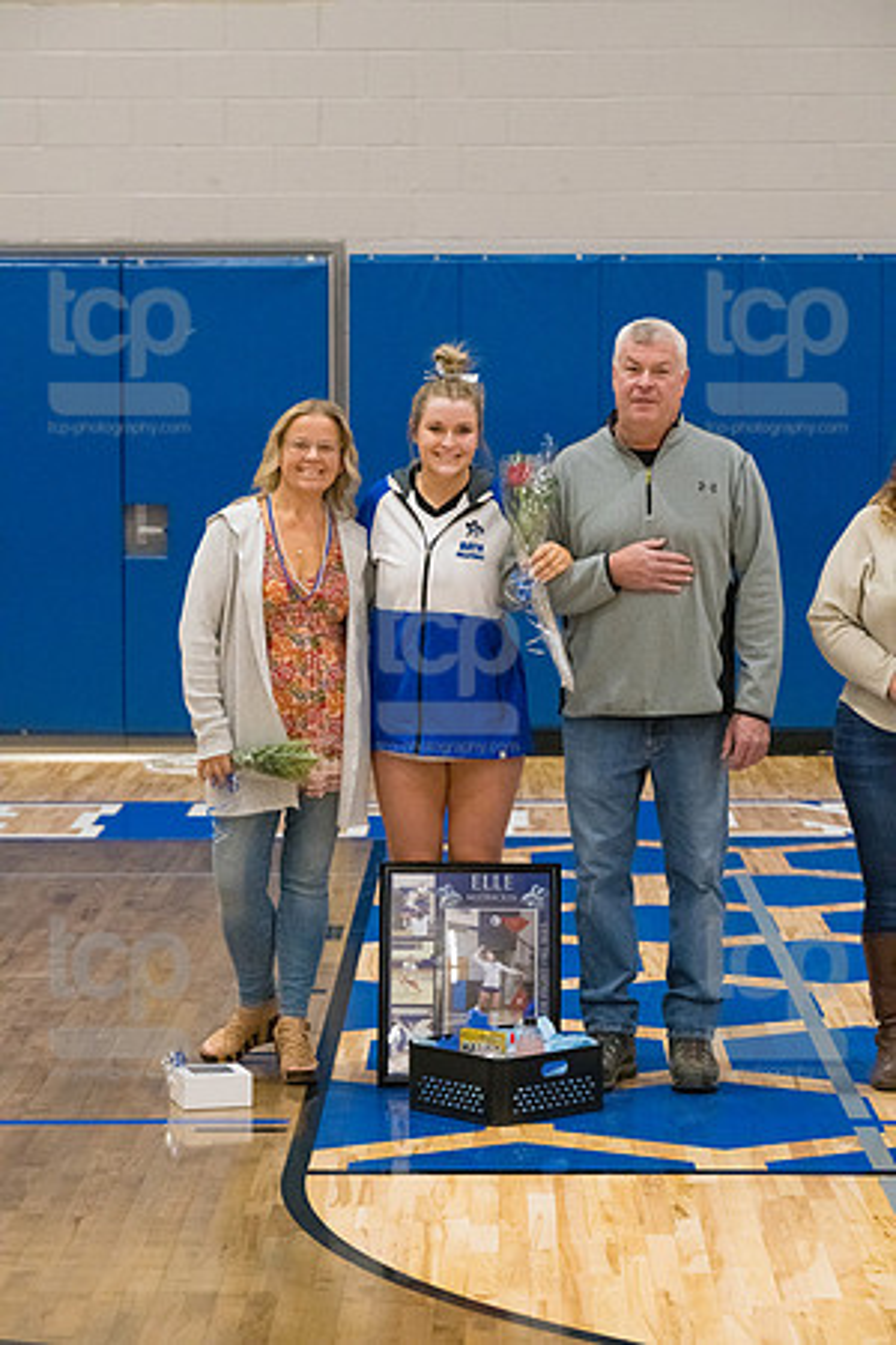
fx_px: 3808
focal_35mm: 102
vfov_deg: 20.0
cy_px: 672
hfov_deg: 13.4
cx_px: 448
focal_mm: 102
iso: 5000
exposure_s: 1/500
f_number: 5.6
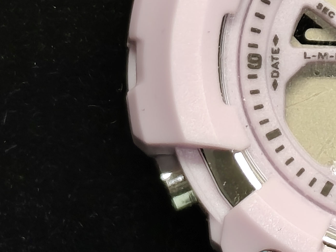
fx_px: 2796
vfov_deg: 5.2
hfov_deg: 6.8
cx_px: 387
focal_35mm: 288
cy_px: 58
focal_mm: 6.19
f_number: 1.65
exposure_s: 1/100
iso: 160
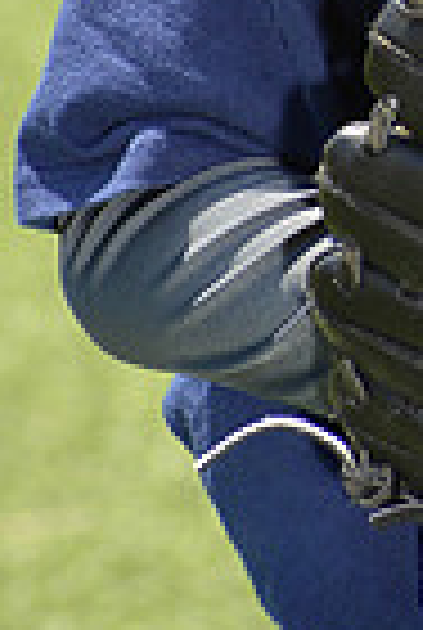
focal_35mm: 827
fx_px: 14503
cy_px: -382
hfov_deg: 1.7
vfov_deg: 2.5
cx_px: 830
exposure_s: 1/250
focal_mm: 200
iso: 250
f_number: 11
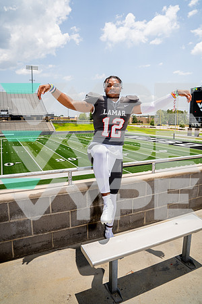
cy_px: 152
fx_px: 202
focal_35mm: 24
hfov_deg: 53.1
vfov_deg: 73.7
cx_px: 101
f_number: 7.1
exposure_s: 1/250
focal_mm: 24
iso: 100
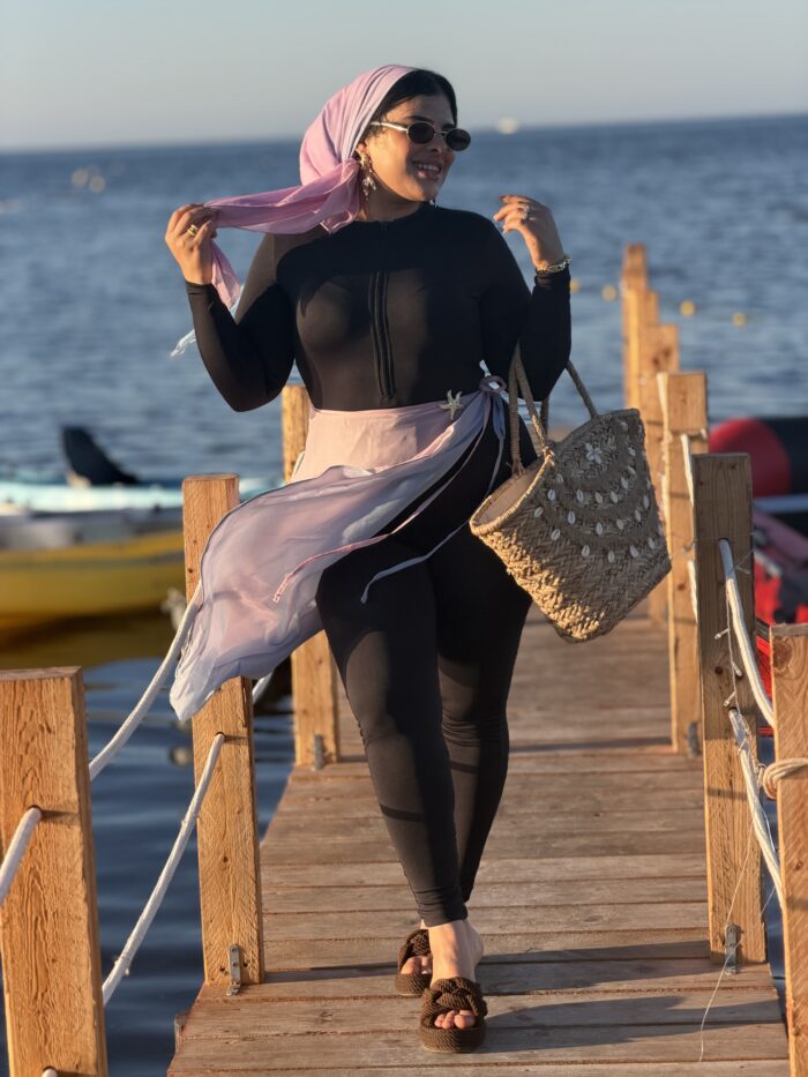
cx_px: 404
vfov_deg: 19.6
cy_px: 538
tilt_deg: -7.6
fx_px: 3112
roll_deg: +2.7
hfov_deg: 14.8
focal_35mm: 100
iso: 50
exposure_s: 1/579
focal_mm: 16.89
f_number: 2.8
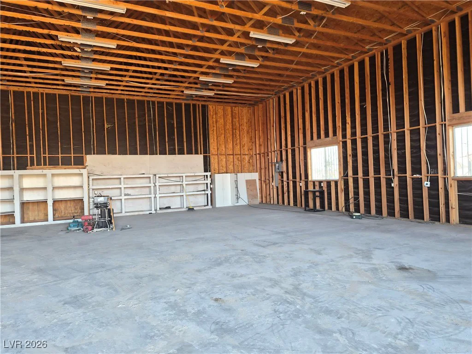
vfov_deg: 58.9
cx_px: 236
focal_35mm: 23
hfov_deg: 73.9
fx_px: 314
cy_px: 177
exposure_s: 1/120
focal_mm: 5.4
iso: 200
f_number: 1.8
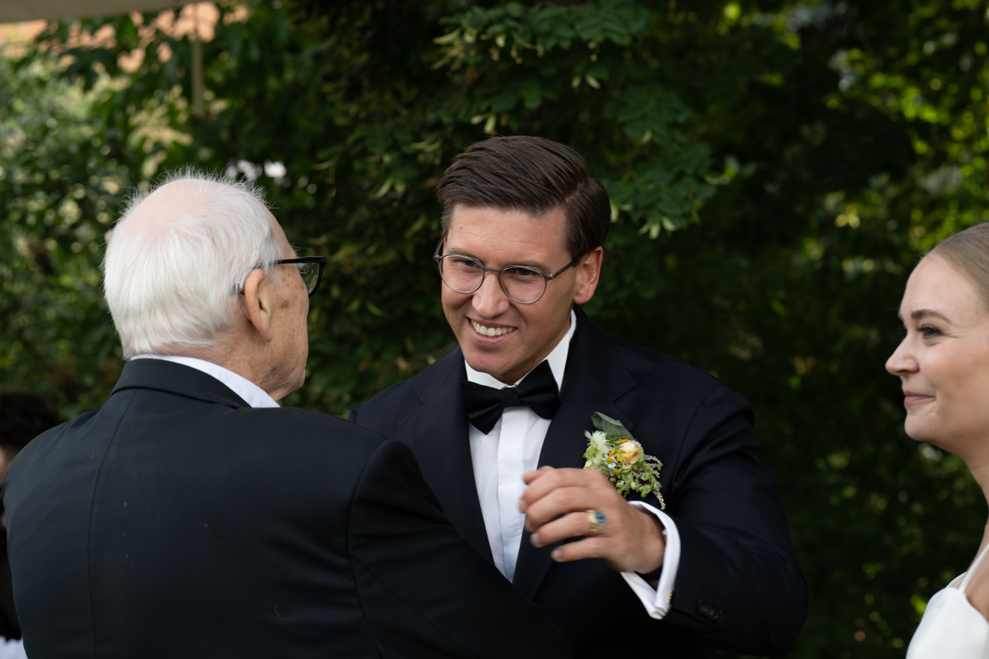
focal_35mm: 85
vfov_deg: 16.1
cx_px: 494
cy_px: 330
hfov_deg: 23.9
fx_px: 2335
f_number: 5.6
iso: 160
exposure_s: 1/125
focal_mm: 85
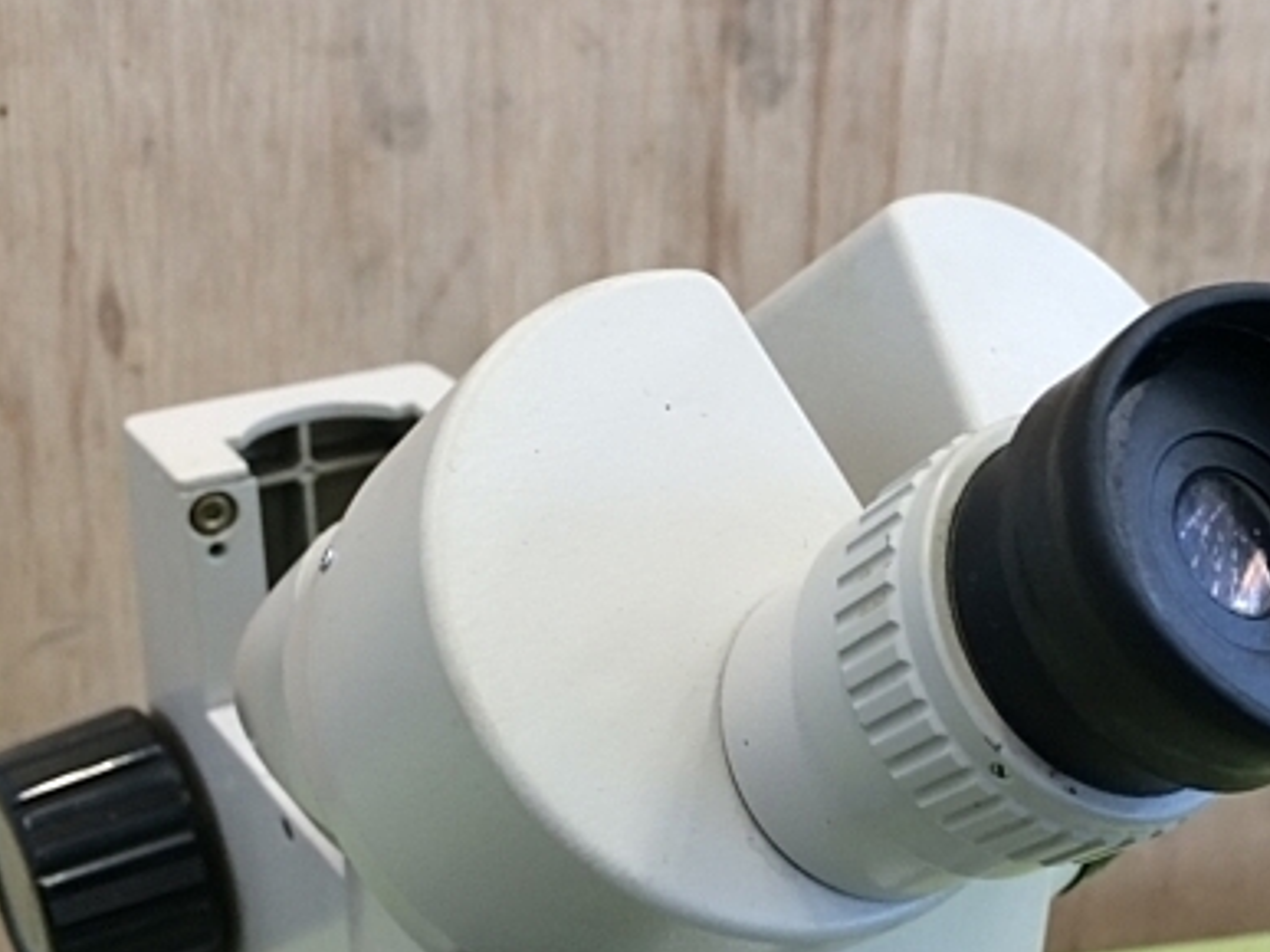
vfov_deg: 30.1
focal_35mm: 48
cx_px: 863
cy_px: 597
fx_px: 1760
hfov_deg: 39.1
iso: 64
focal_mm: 4.15
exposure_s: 1/30
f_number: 2.2
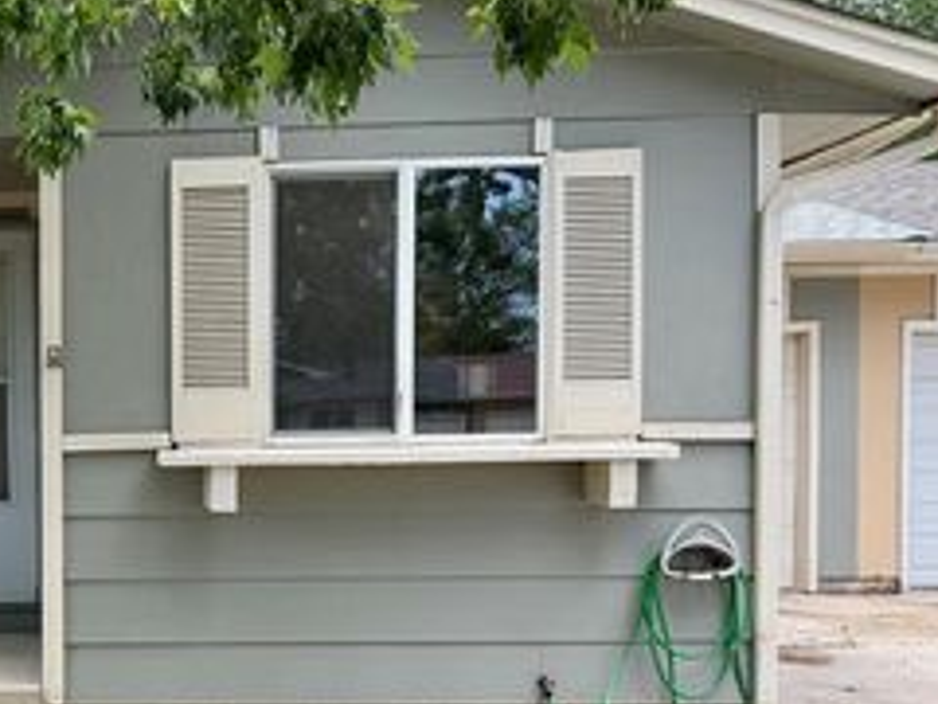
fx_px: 1355
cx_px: 23
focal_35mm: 50
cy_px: 506
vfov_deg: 28.8
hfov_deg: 35.0
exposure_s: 1/888
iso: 80
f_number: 1.78
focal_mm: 6.76
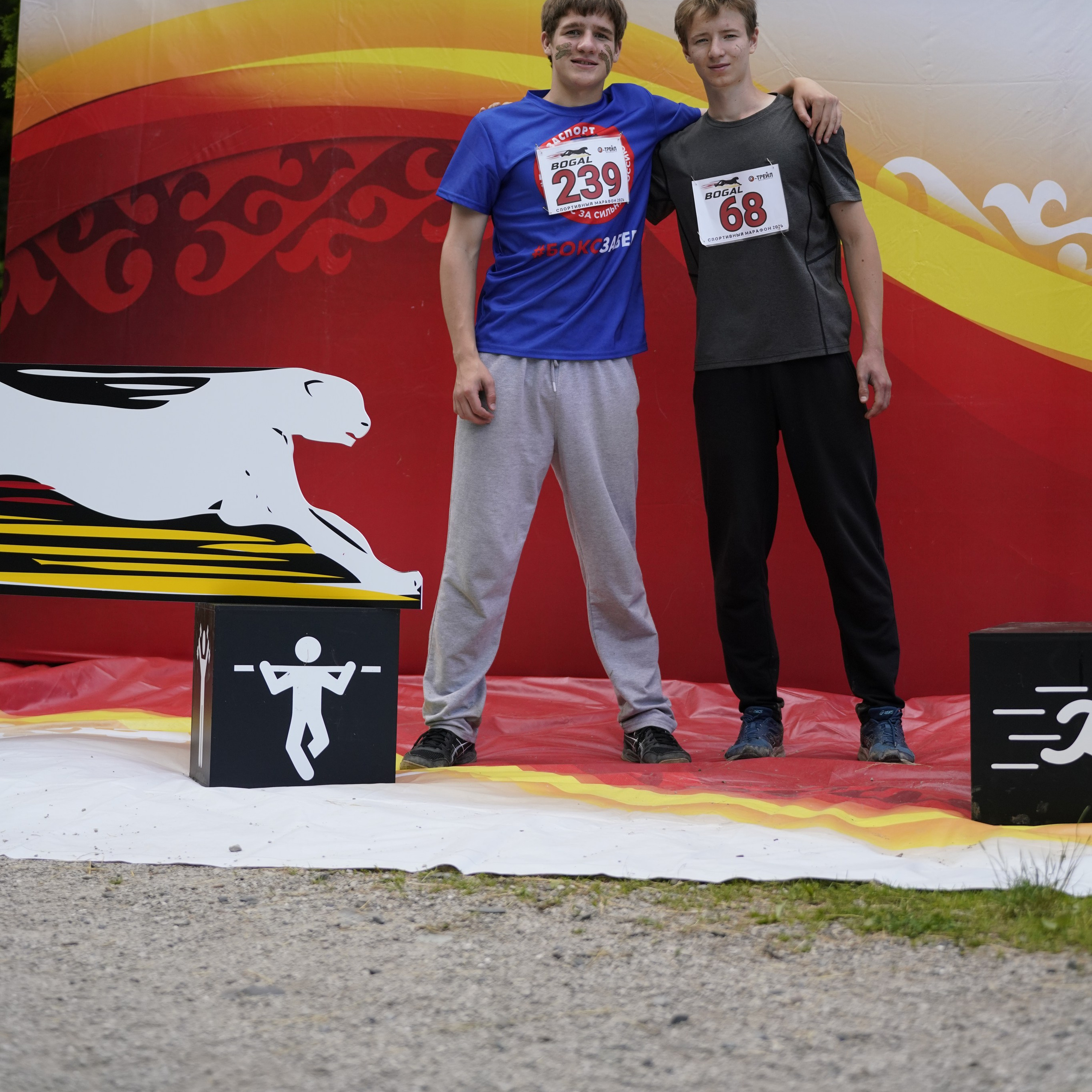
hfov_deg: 19.9
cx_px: 547
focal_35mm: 87
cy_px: 306
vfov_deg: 19.8
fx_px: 3105
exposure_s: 1/3200
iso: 500
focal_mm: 68
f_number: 2.5
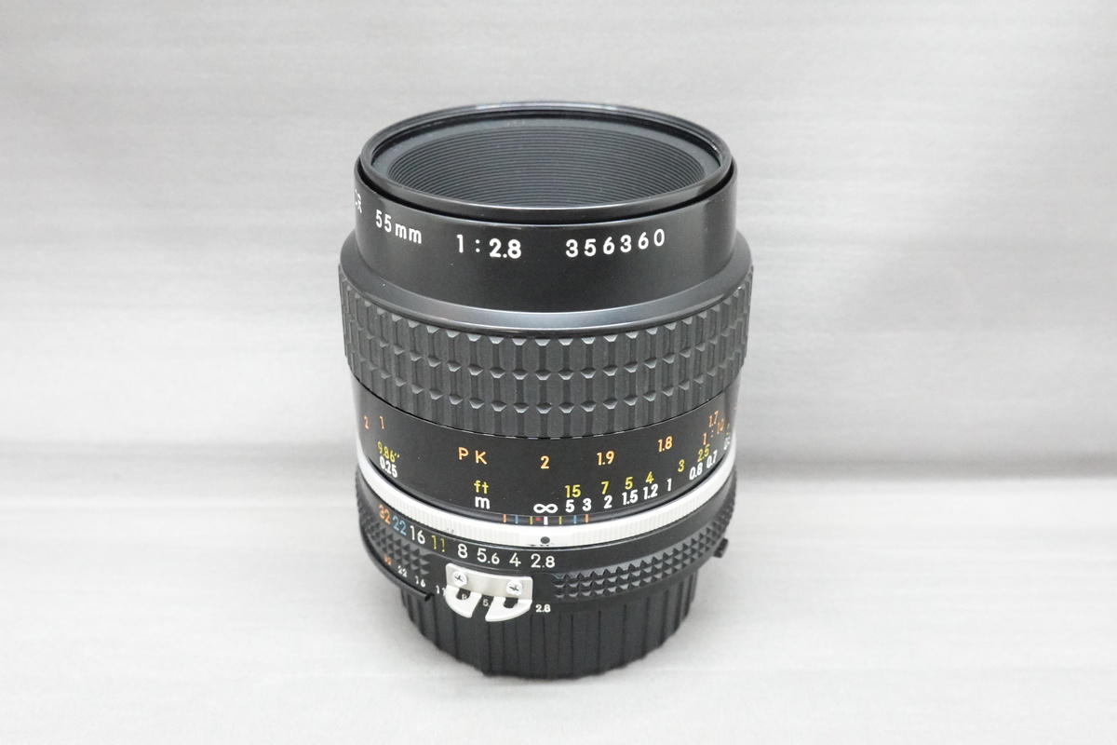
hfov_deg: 48.5
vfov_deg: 33.4
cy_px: 372
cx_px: 558
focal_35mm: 40
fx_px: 1241
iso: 4000
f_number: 5.6
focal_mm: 14.99
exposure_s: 1/40
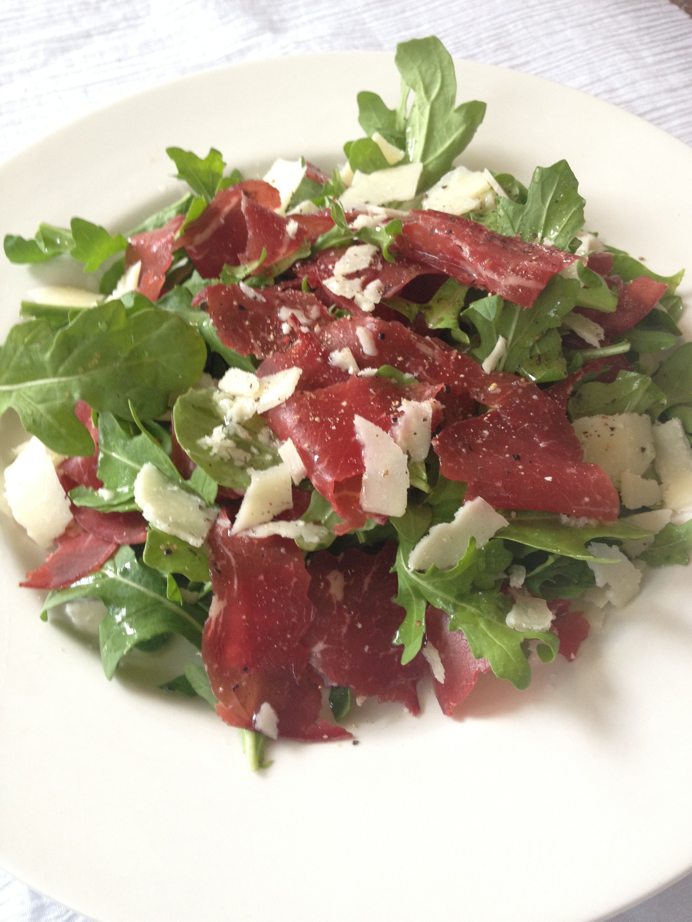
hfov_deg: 40.7
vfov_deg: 52.6
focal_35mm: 35
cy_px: 461
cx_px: 346
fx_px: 933
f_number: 2.4
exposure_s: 1/20
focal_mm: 4.28
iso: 125
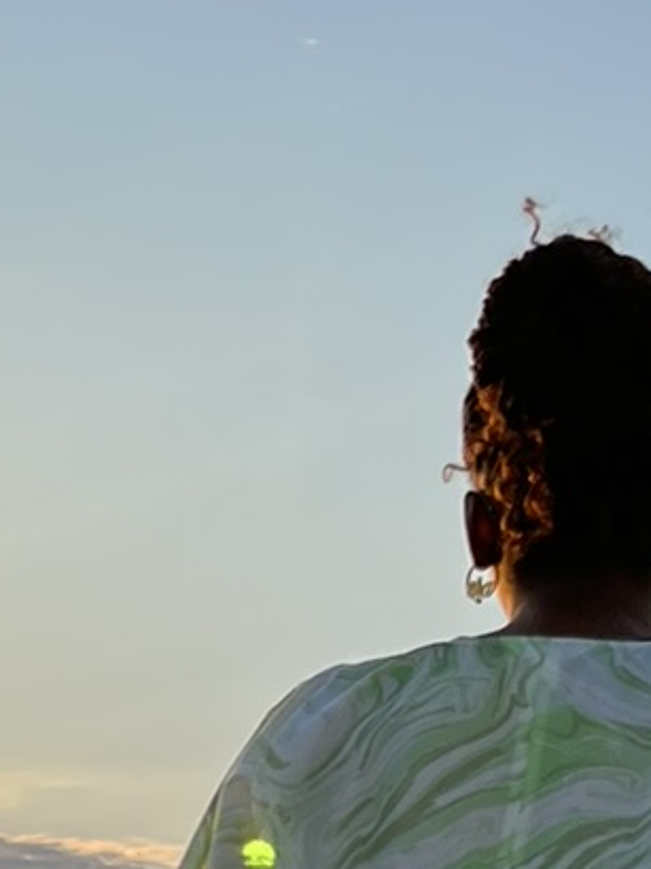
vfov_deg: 14.9
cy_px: 869
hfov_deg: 10.9
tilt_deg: +8.0
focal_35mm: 130
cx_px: -371
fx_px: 3263
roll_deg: -2.0
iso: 50
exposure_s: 1/4630
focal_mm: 5.7
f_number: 1.5
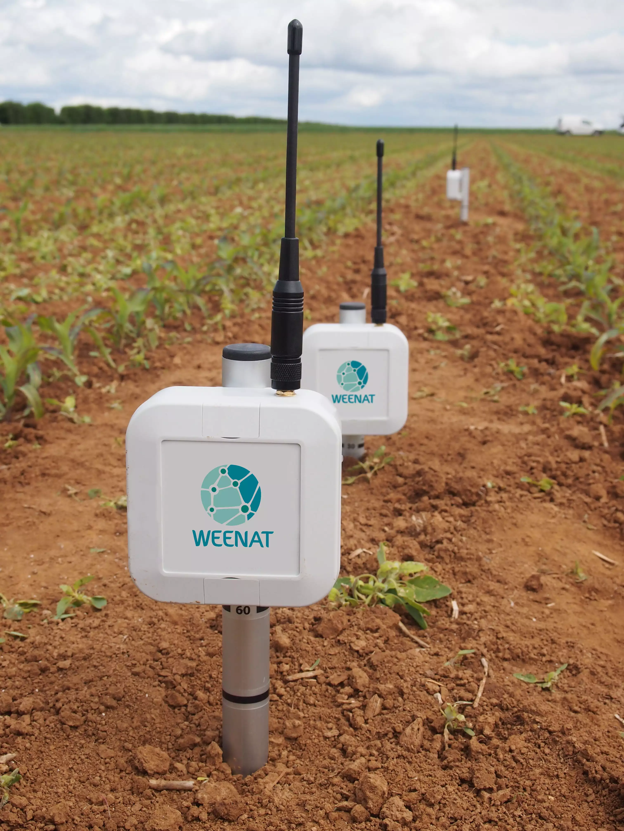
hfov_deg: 30.3
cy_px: 416
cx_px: 312
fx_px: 1154
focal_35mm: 48
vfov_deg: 39.7
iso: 200
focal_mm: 24
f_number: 9
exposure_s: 1/320
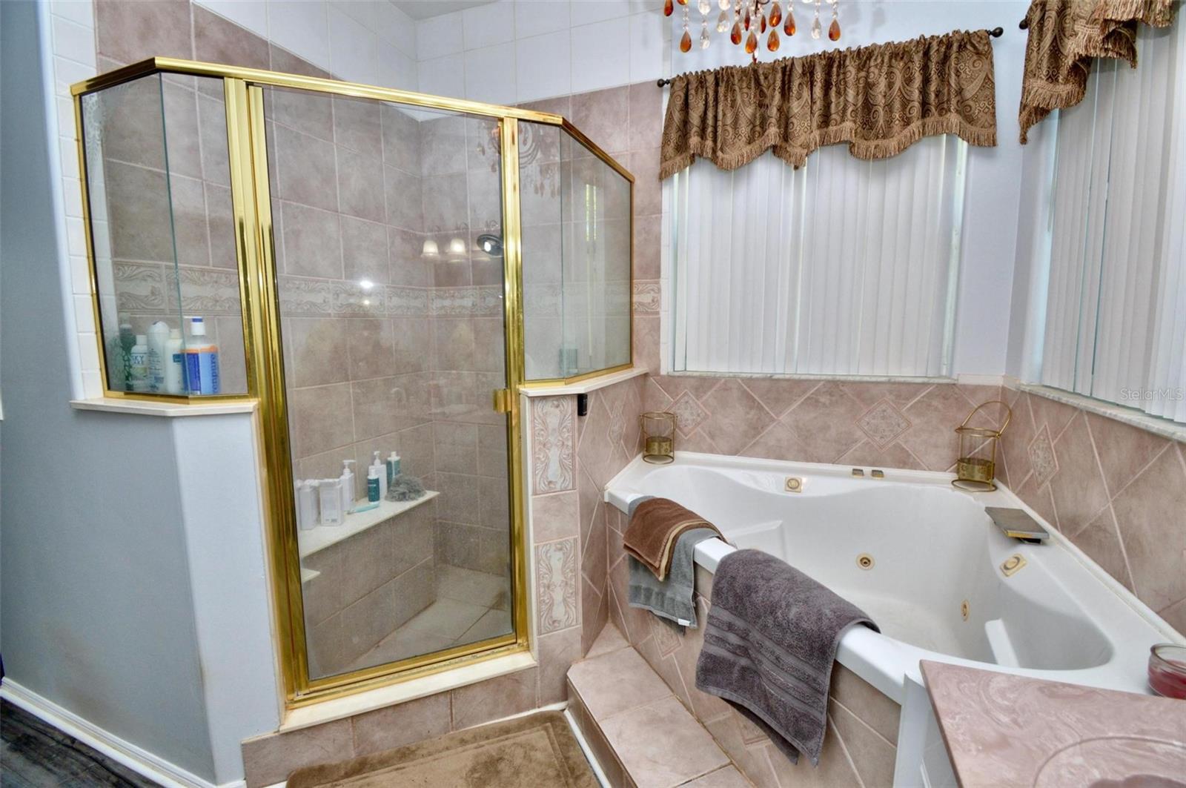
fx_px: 494
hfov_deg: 100.5
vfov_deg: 77.2
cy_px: 394
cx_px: 593
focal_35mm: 15
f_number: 8
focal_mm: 10
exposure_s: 1/60
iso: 800
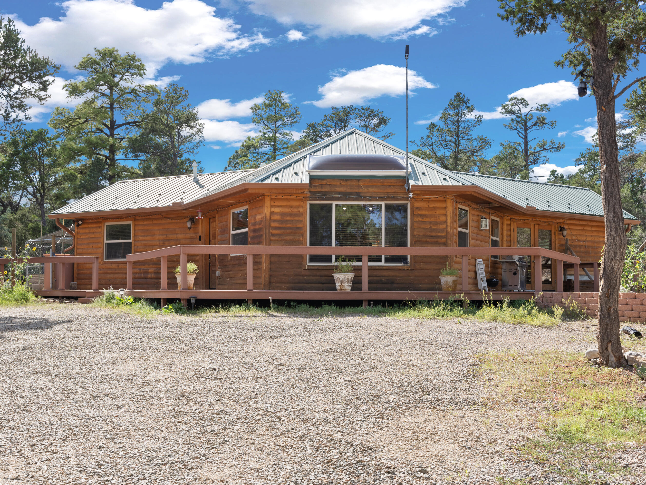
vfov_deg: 38.7
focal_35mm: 37
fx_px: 690
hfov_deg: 50.1
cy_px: 244
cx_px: 348
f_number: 9
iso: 320
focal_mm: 34
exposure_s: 1/125
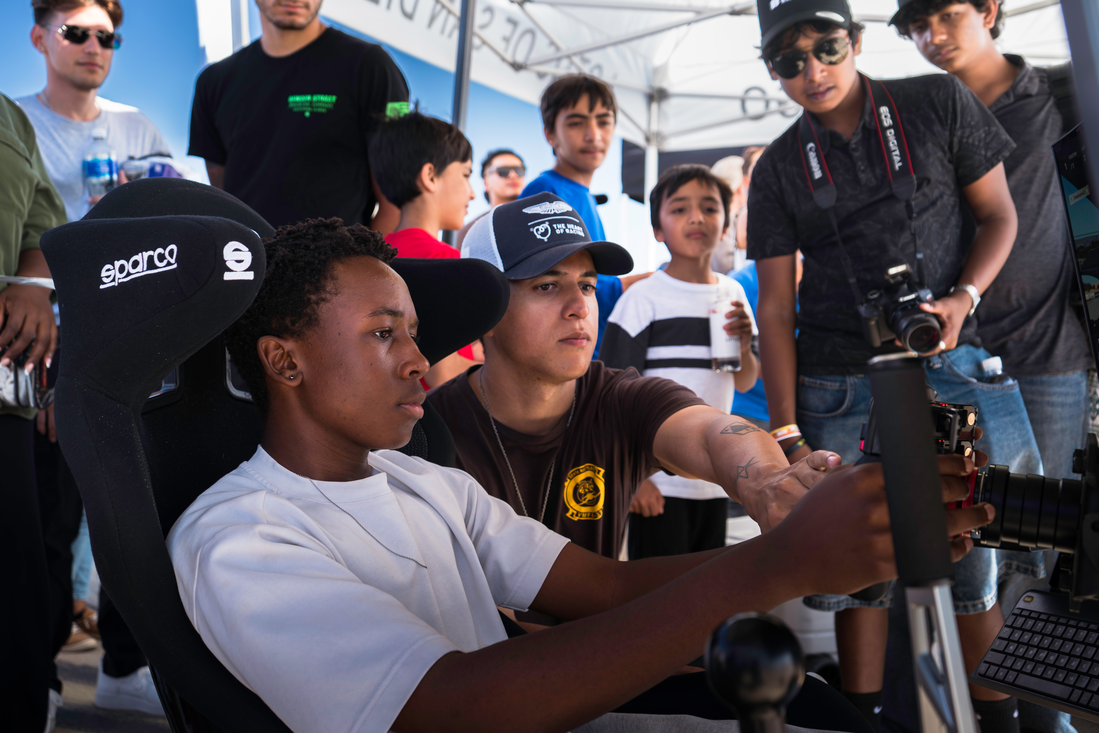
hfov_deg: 53.1
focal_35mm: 36
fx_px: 1099
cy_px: 366
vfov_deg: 36.9
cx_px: 550
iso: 320
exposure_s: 1/60
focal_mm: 36
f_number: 4.5
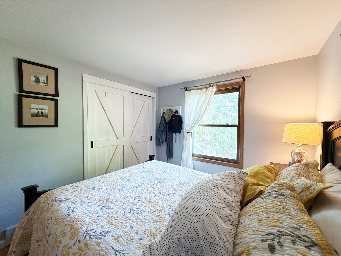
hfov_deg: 102.1
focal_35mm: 14
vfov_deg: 85.7
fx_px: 138
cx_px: 170
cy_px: 128
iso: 200
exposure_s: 1/60
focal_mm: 2.22
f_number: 2.2
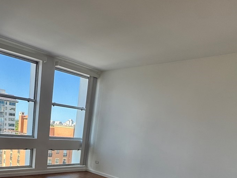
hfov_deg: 53.3
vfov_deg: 39.0
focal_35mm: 33
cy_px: 170
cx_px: 64
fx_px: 226
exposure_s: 1/166
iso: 40
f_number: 2.2
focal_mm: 2.22
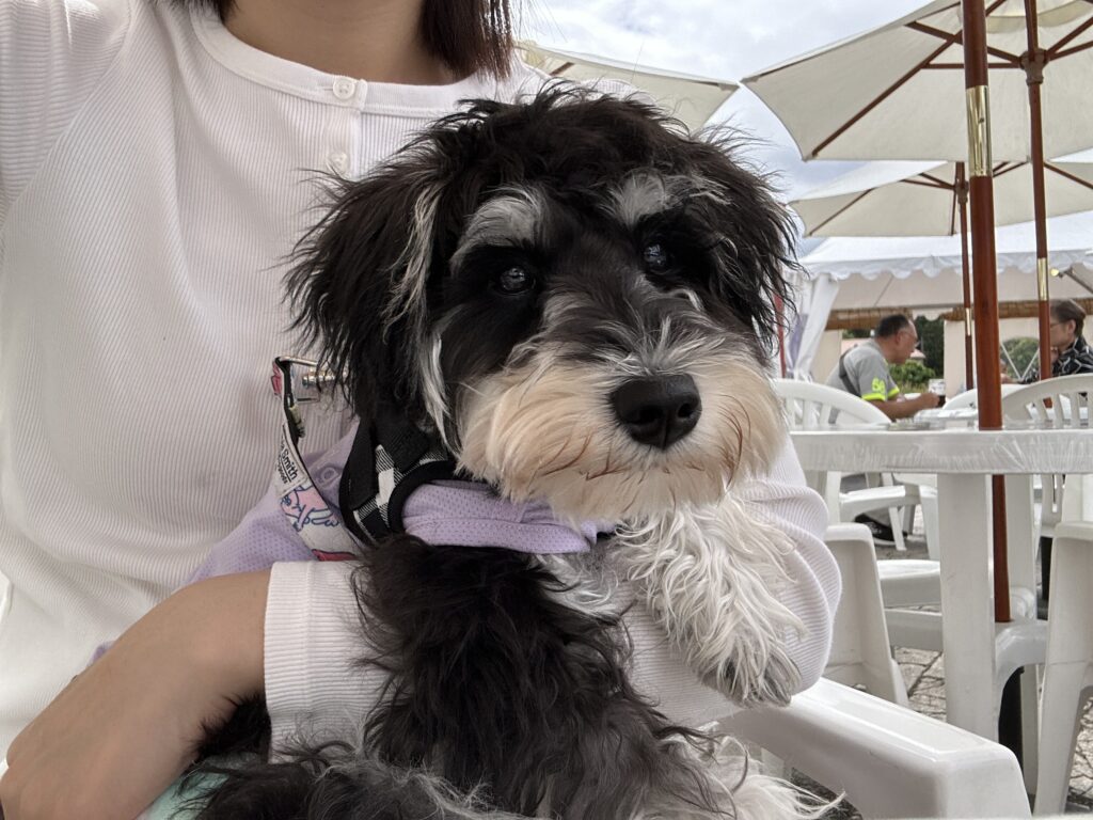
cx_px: 546
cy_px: 410
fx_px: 947
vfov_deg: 46.8
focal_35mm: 30
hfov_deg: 60.0
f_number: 1.9
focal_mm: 2.69
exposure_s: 1/794
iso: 25
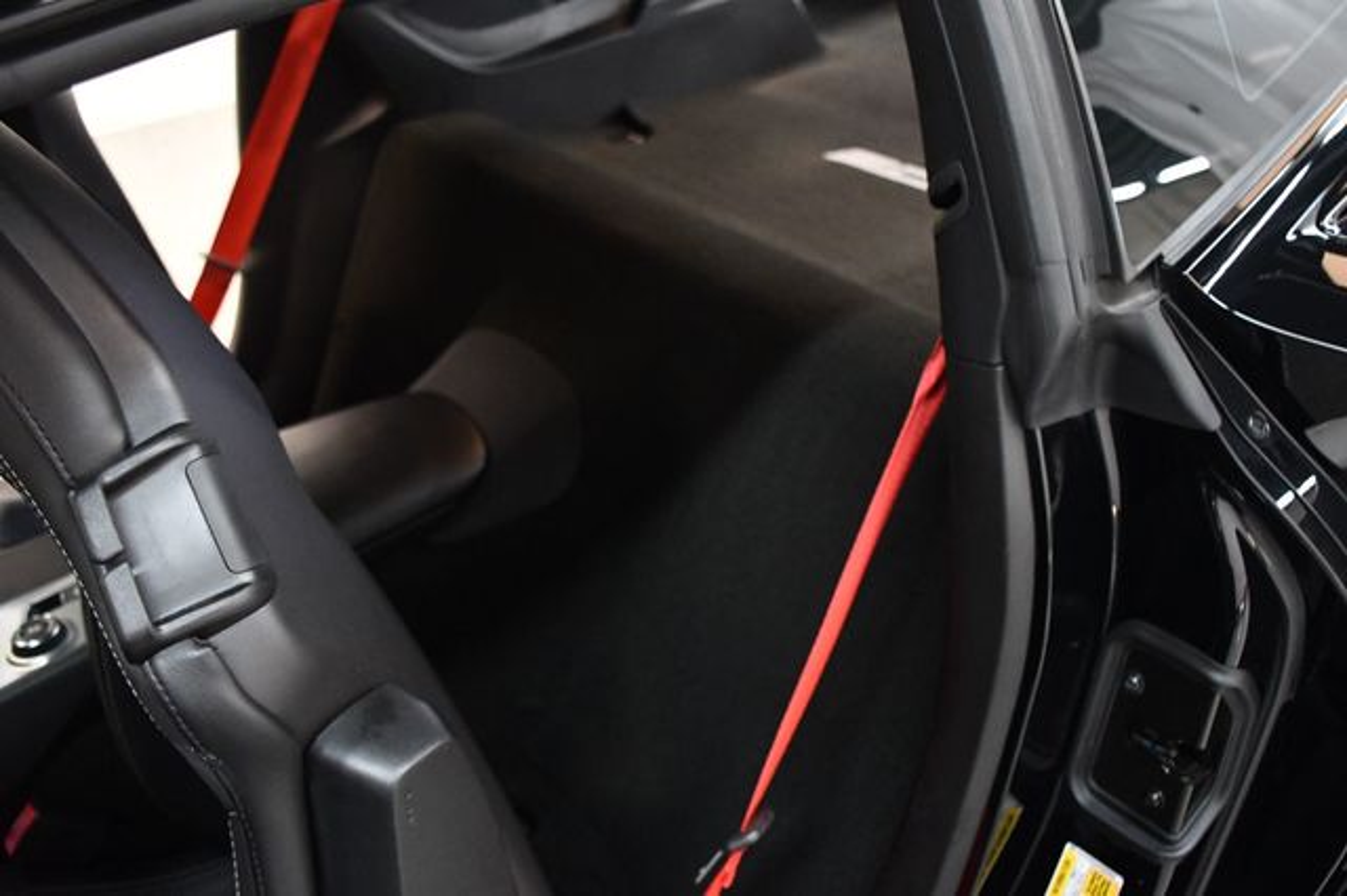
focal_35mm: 33
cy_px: 448
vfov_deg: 39.9
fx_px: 1234
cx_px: 674
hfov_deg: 57.2
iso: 4000
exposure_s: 1/60
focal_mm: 22
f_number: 3.5
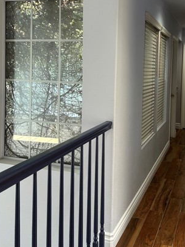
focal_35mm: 41
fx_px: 292
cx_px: 123
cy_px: 78
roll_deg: -1.7
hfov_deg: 34.8
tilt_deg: -2.1
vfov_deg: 45.0
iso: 100
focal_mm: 5.7
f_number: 1.5
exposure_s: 1/120
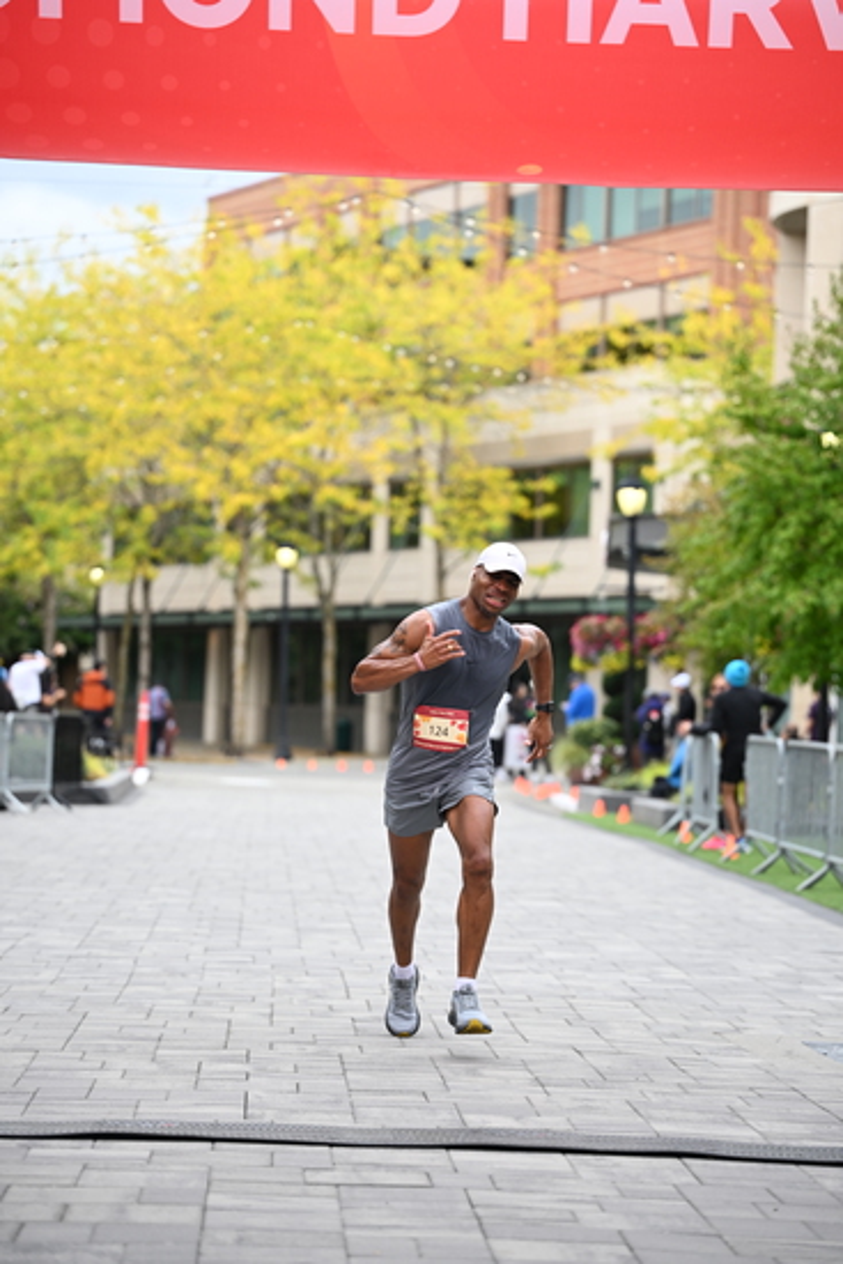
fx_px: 3686
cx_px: 422
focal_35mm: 105
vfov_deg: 19.5
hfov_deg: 13.0
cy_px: 632
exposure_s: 1/2000
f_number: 2.8
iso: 640
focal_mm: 105
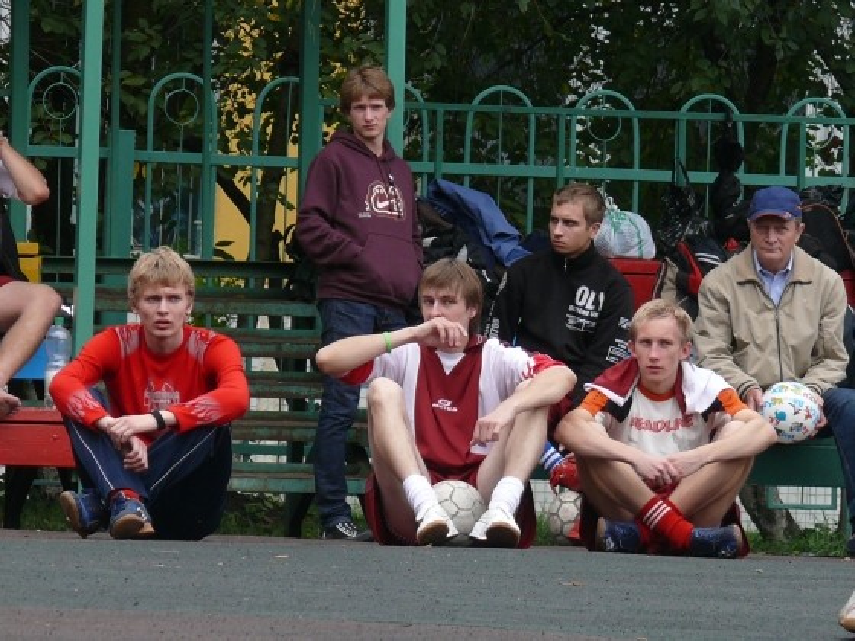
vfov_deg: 4.4
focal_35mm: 335
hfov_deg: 5.9
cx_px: 428
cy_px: 320
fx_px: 8274
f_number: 4
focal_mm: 39.6
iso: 100
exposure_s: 1/250
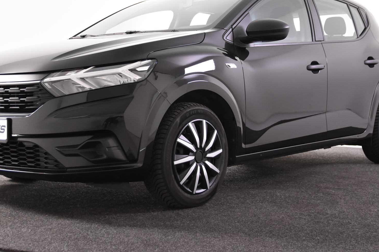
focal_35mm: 61
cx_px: 179
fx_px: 638
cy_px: 89
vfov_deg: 22.3
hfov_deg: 33.1
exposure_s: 1/60
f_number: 4
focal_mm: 31
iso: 1600
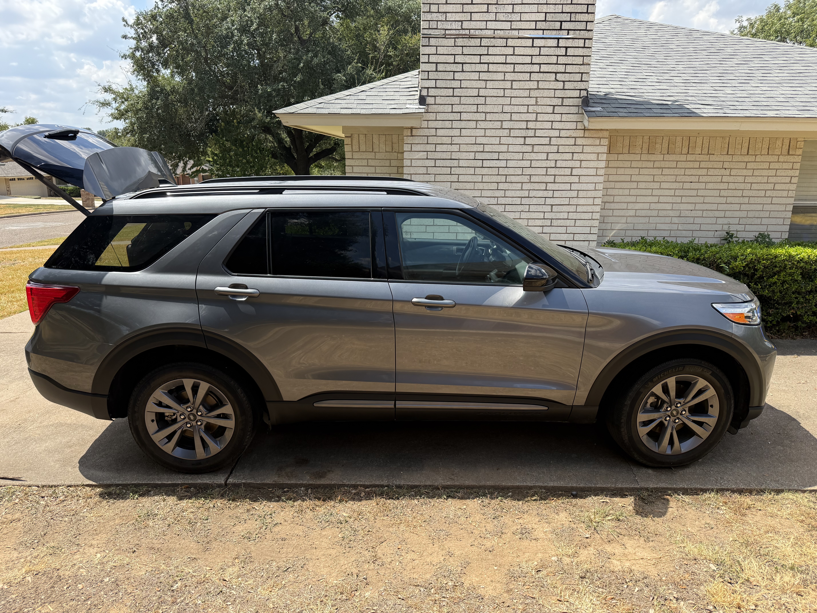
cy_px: 306
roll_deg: -0.5
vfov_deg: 56.8
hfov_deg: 71.6
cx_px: 408
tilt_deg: -14.8
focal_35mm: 24
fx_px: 566
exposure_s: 1/2703
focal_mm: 6.76
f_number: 1.78
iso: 100
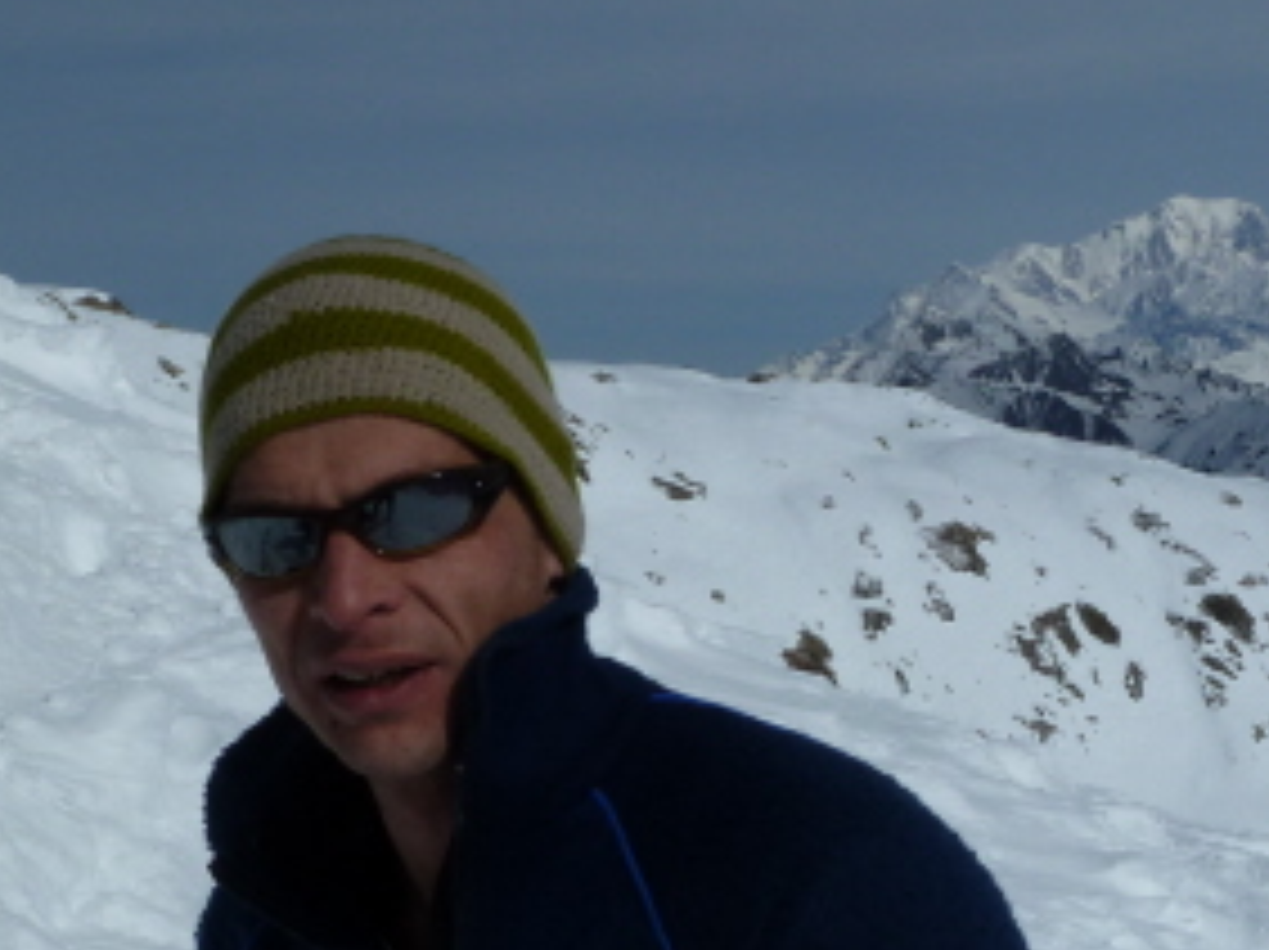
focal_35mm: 109
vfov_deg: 13.6
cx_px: 976
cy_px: 423
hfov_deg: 17.9
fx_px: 3992
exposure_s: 1/1300
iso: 80
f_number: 6.3
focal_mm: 7.9
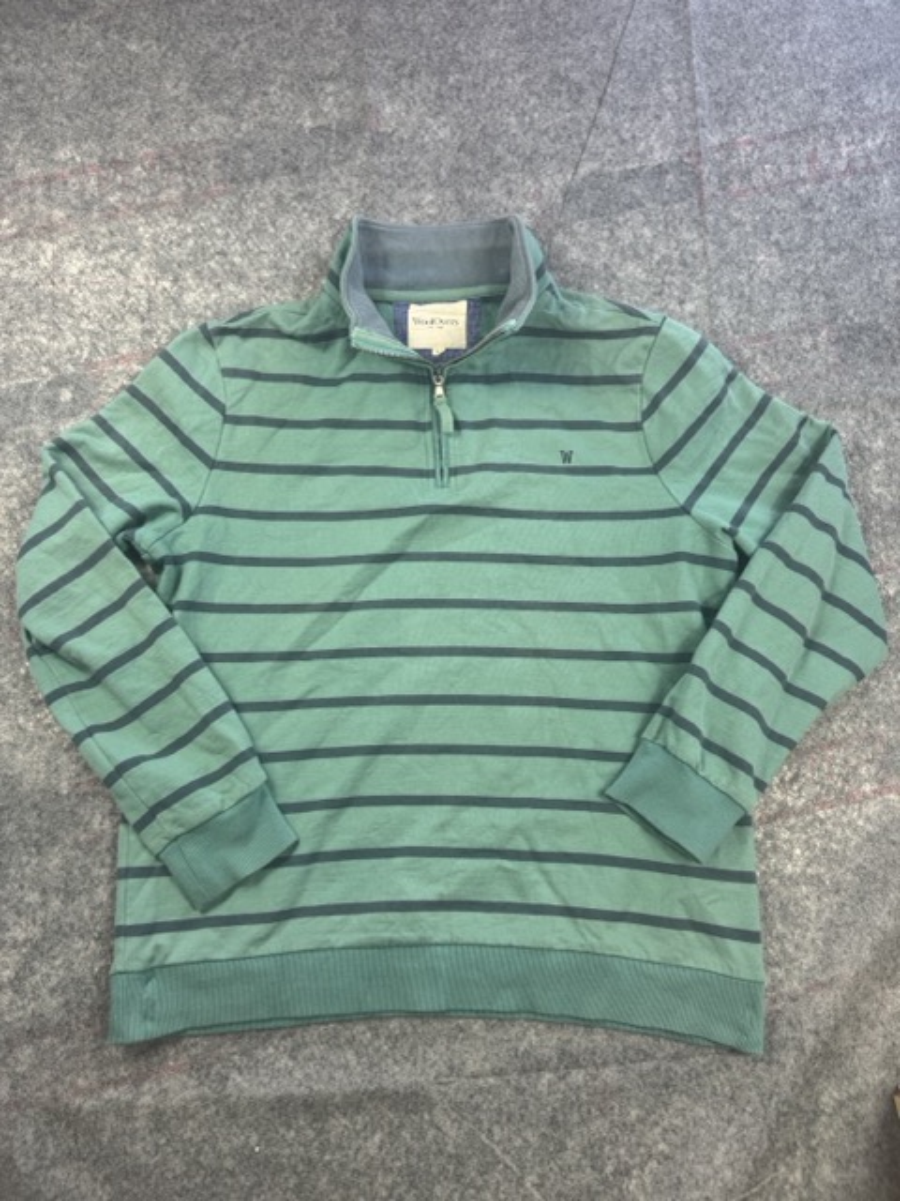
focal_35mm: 24
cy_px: 600
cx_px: 450
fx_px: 832
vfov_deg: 71.6
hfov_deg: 56.8
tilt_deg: -57.4
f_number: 1.78
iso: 64
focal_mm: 6.76
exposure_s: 1/100
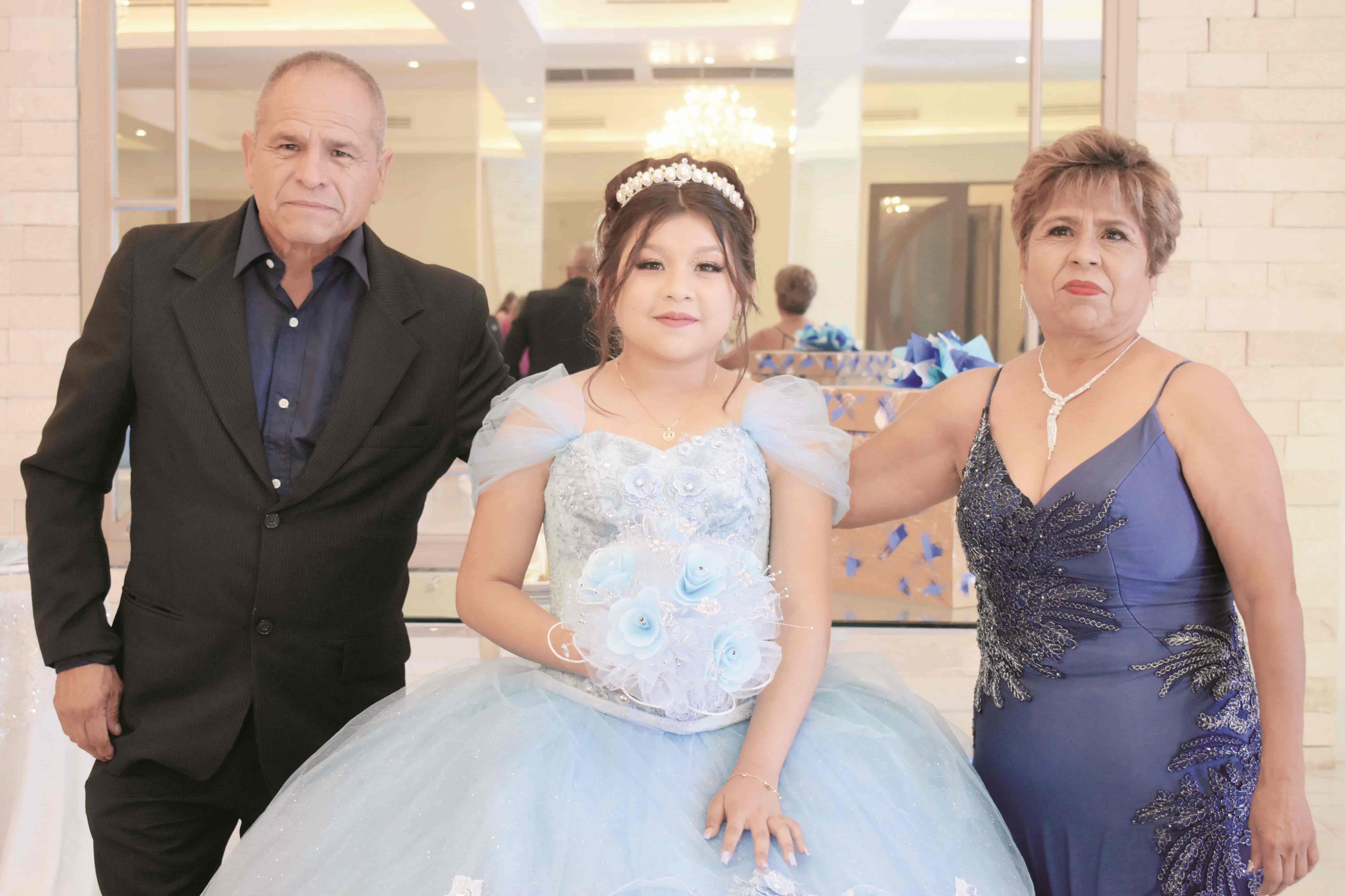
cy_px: 448
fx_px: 2129
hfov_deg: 35.1
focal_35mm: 57
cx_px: 672
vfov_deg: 23.8
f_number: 5.6
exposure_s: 1/80
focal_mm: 38
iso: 1600
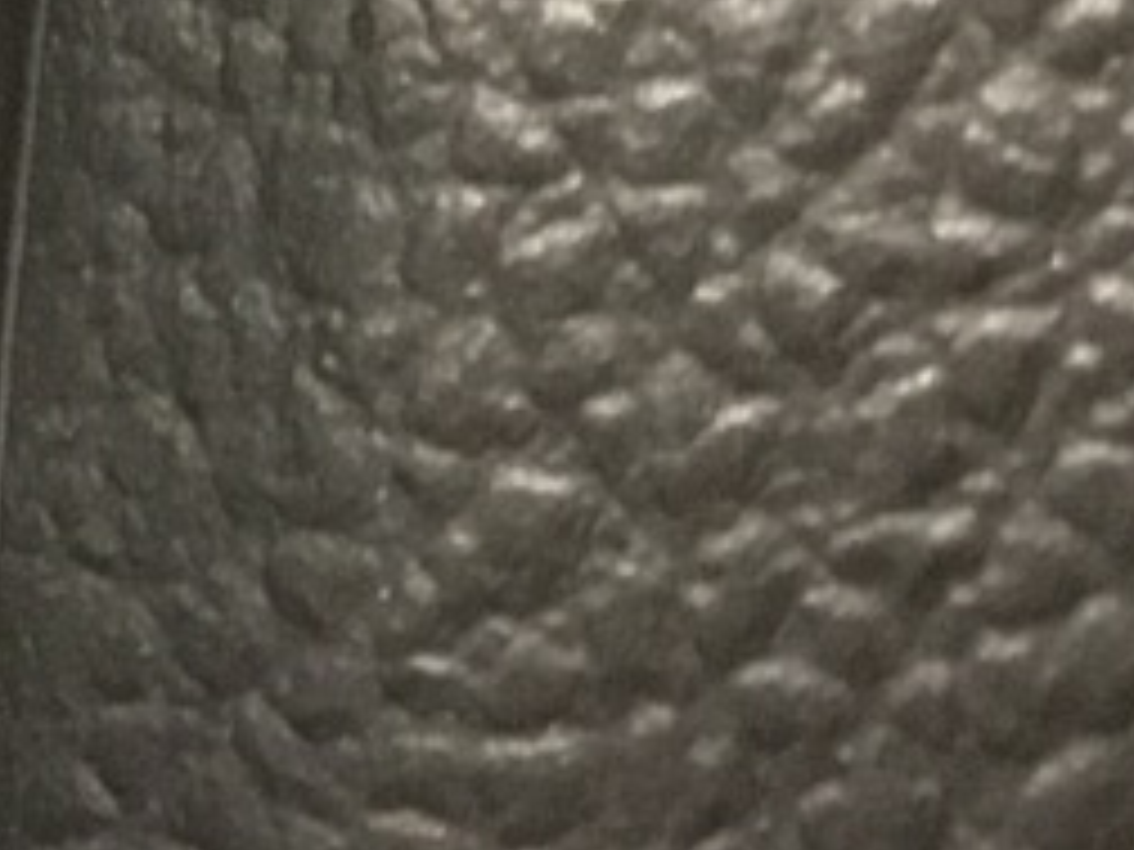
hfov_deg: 9.6
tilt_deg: -20.7
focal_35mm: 177
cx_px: -1755
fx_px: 5798
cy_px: -126
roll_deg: -4.1
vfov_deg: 8.3
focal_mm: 3.3
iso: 500
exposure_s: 1/17
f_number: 2.4
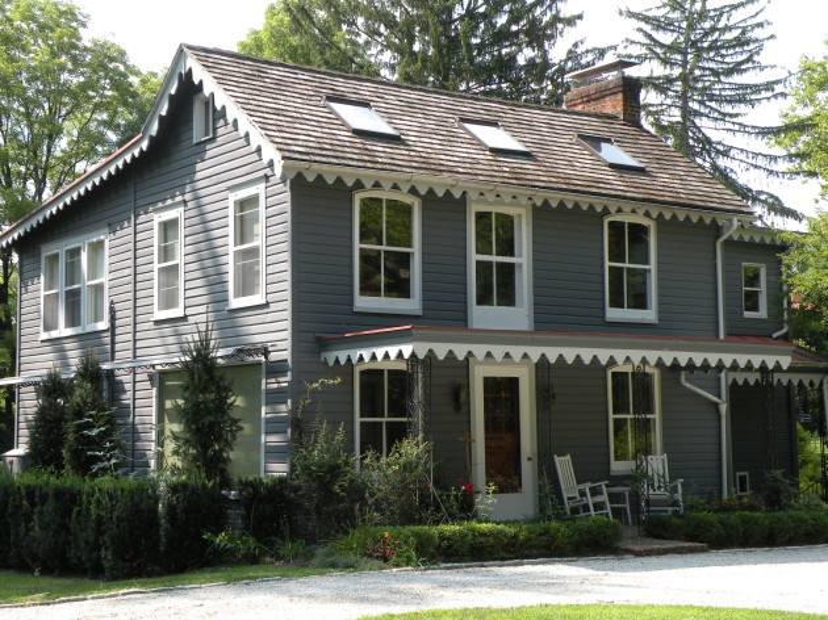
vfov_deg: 26.1
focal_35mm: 56
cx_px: 414
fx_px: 1339
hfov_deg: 34.4
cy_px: 310
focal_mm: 9.8
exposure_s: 1/133
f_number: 4.5
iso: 64
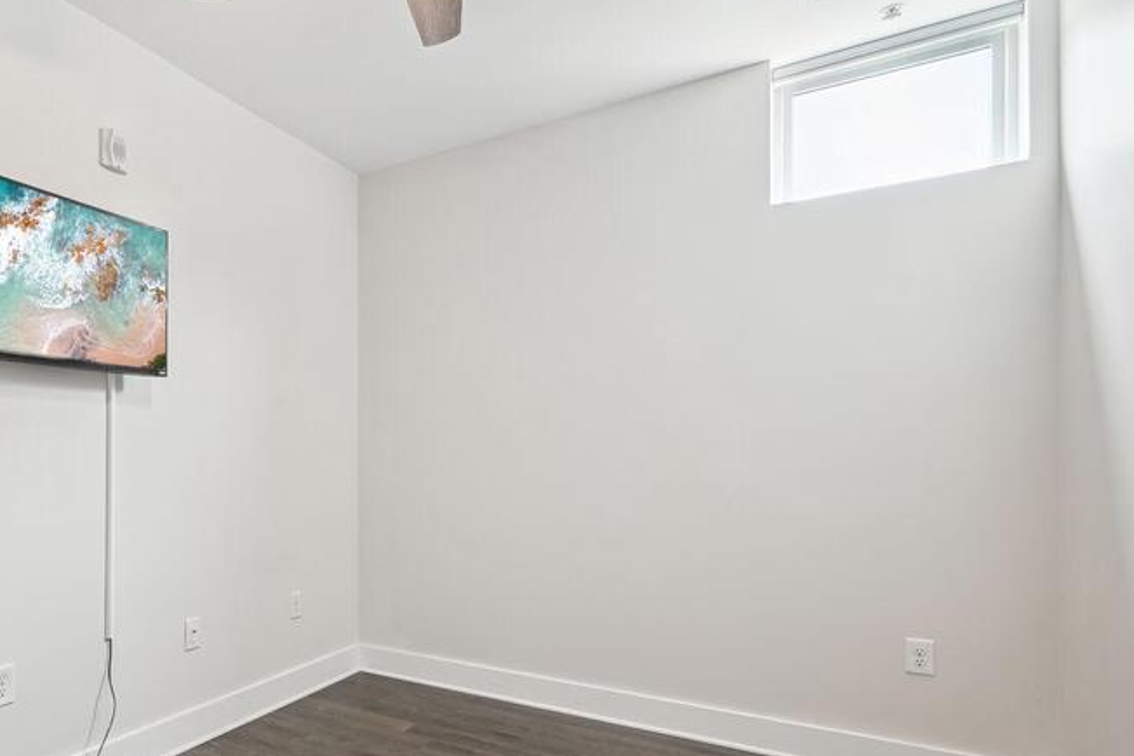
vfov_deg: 56.4
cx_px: 304
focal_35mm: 22
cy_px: 486
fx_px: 693
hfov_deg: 73.8
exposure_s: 1/5
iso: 200
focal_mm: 14
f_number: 9
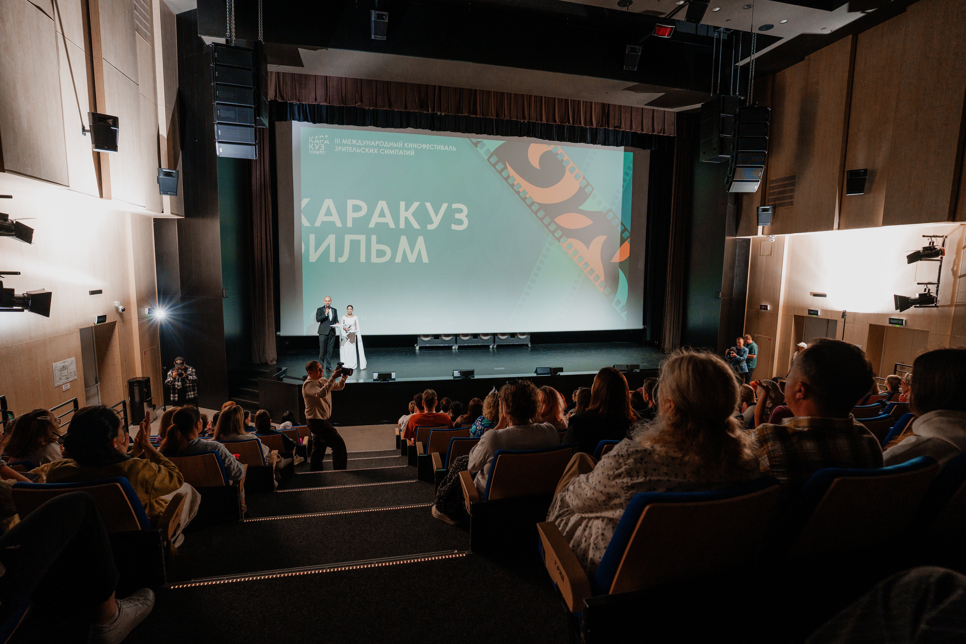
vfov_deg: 70.4
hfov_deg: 93.3
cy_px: 322
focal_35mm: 17
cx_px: 483
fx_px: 456
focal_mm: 17
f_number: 4
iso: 1600
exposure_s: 1/125
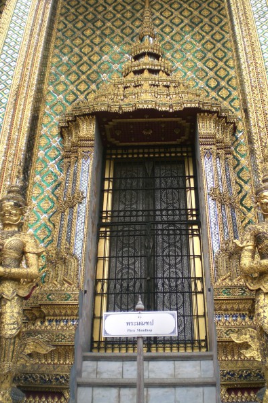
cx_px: 151
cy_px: 202
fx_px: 447
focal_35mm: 40
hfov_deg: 33.3
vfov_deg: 48.5
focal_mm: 6.3
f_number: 3.1
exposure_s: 1/160
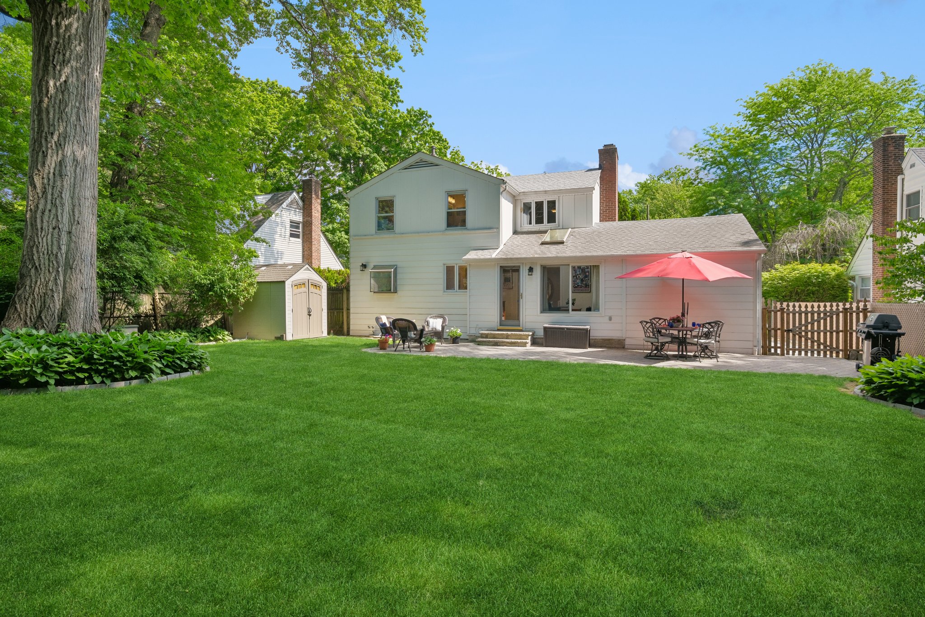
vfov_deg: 64.5
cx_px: 462
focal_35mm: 19
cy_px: 308
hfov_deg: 86.9
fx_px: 488
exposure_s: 1/320
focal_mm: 12.7
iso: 160
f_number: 5.6
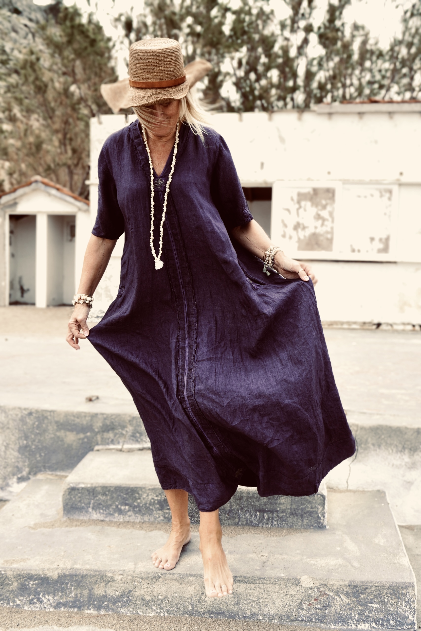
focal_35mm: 32
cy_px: 316
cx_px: 210
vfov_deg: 59.5
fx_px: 552
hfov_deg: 41.7
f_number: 5
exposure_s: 1/400
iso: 100
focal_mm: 21
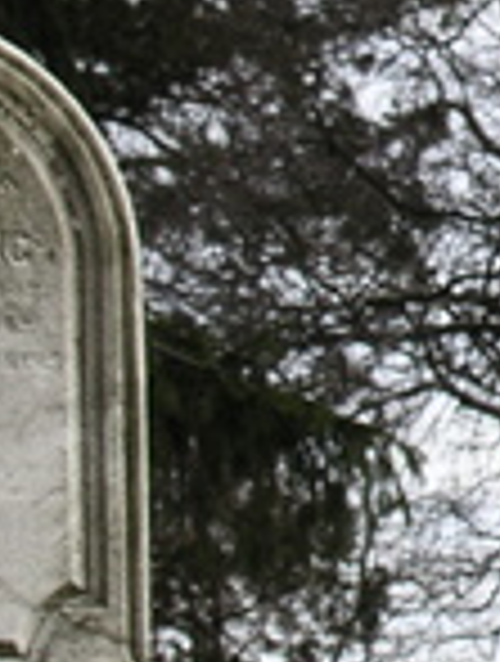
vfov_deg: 6.2
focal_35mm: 317
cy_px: 171
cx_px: 1117
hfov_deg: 4.6
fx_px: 6079
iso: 50
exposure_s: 1/175
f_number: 5
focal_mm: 15
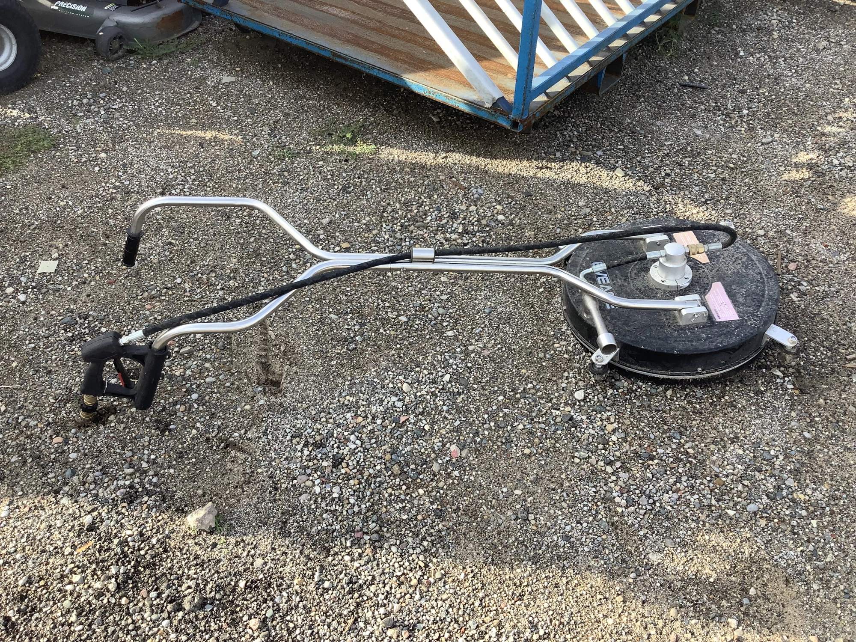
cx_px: 428
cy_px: 321
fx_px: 767
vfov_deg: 45.4
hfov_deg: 58.4
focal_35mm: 31
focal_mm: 3.3
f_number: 2.4
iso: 25
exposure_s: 1/235
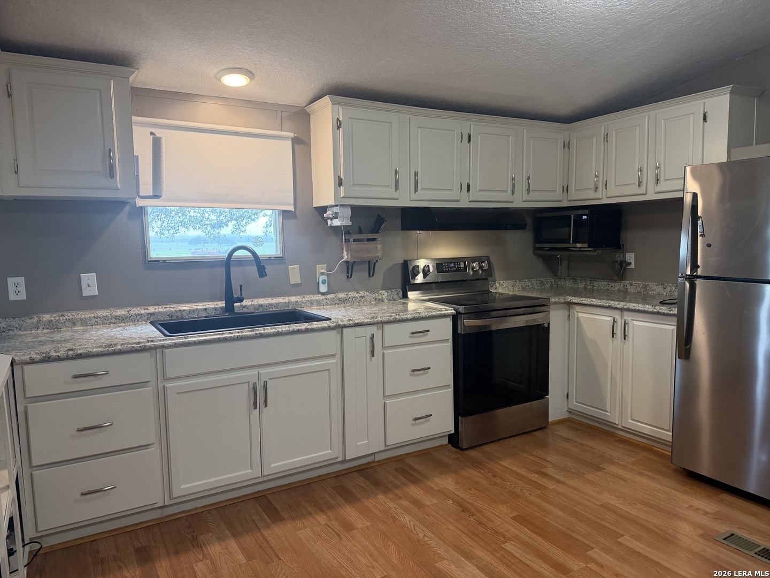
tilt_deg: -7.6
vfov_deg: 56.8
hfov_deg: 71.6
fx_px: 534
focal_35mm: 24
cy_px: 289
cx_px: 385
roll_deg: +0.3
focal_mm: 6.76
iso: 250
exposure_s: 1/120
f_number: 1.78
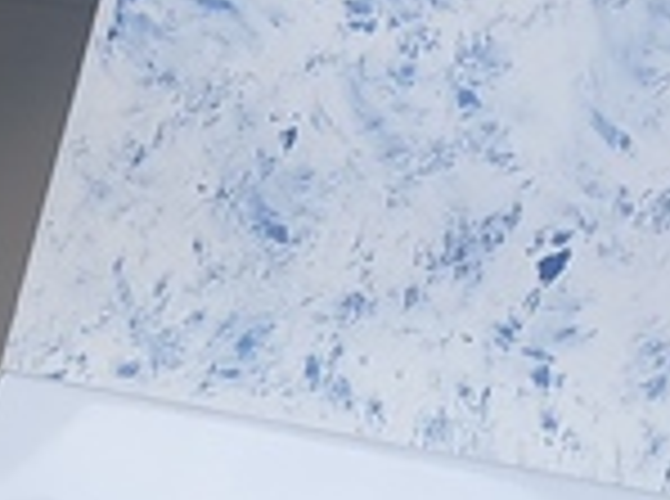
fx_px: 3379
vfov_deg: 7.7
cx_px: -423
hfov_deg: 10.8
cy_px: 1279
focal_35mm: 175
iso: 80
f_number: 2.4
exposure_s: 1/100
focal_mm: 4.3
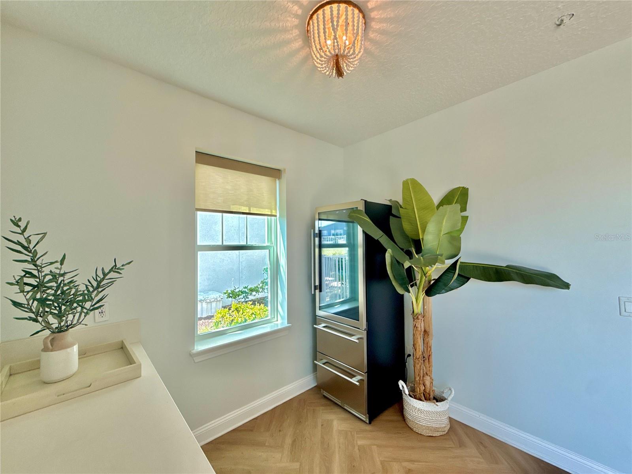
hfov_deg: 102.1
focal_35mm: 14
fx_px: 256
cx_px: 316
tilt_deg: +1.6
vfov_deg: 85.7
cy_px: 237
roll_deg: +0.3
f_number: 2.2
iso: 50
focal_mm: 2.22
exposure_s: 1/133
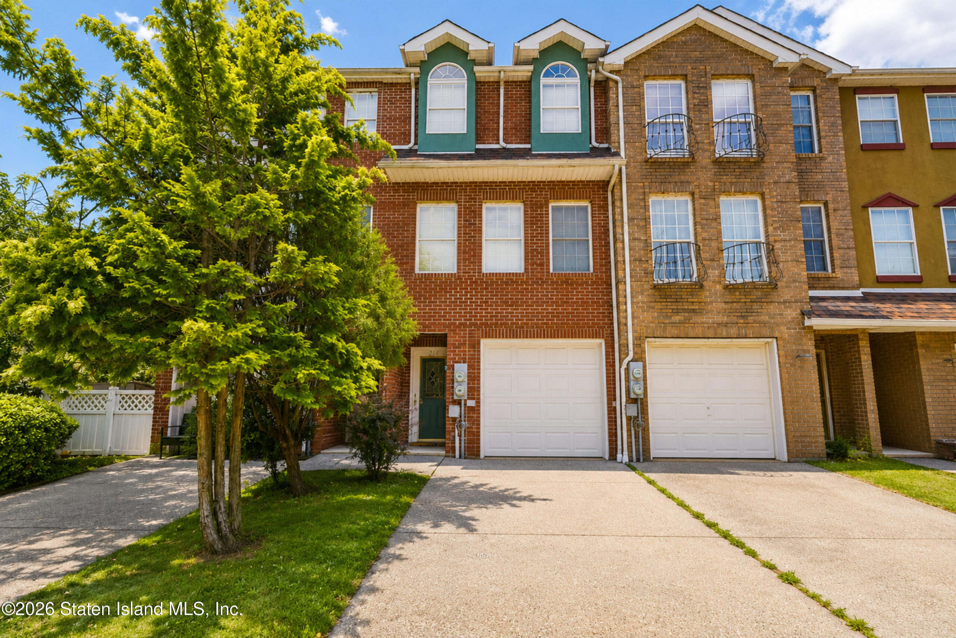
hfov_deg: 96.7
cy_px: 319
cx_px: 478
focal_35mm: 16
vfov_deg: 73.8
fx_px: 425
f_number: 6.3
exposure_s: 1/100
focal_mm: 16
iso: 100
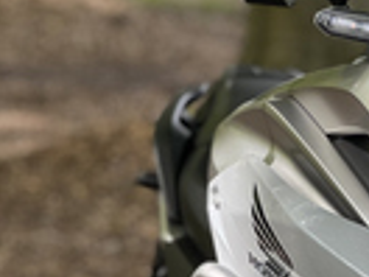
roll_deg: +1.8
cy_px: 166
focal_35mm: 269
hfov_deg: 7.3
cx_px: 383
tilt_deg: -6.3
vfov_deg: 5.5
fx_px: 2867
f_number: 2.8
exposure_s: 1/121
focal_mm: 9
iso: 50
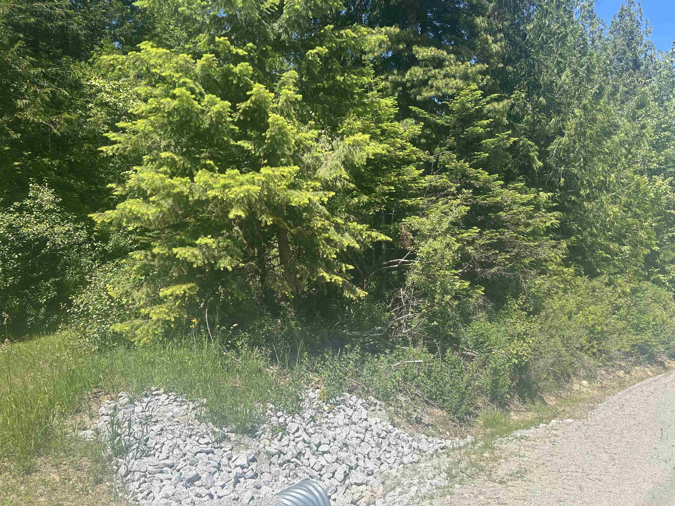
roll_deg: +5.4
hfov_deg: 67.3
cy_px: 253
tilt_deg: +3.5
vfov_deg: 53.1
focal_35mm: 26
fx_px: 507
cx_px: 338
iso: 50
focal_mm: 5.7
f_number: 1.5
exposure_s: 1/1934
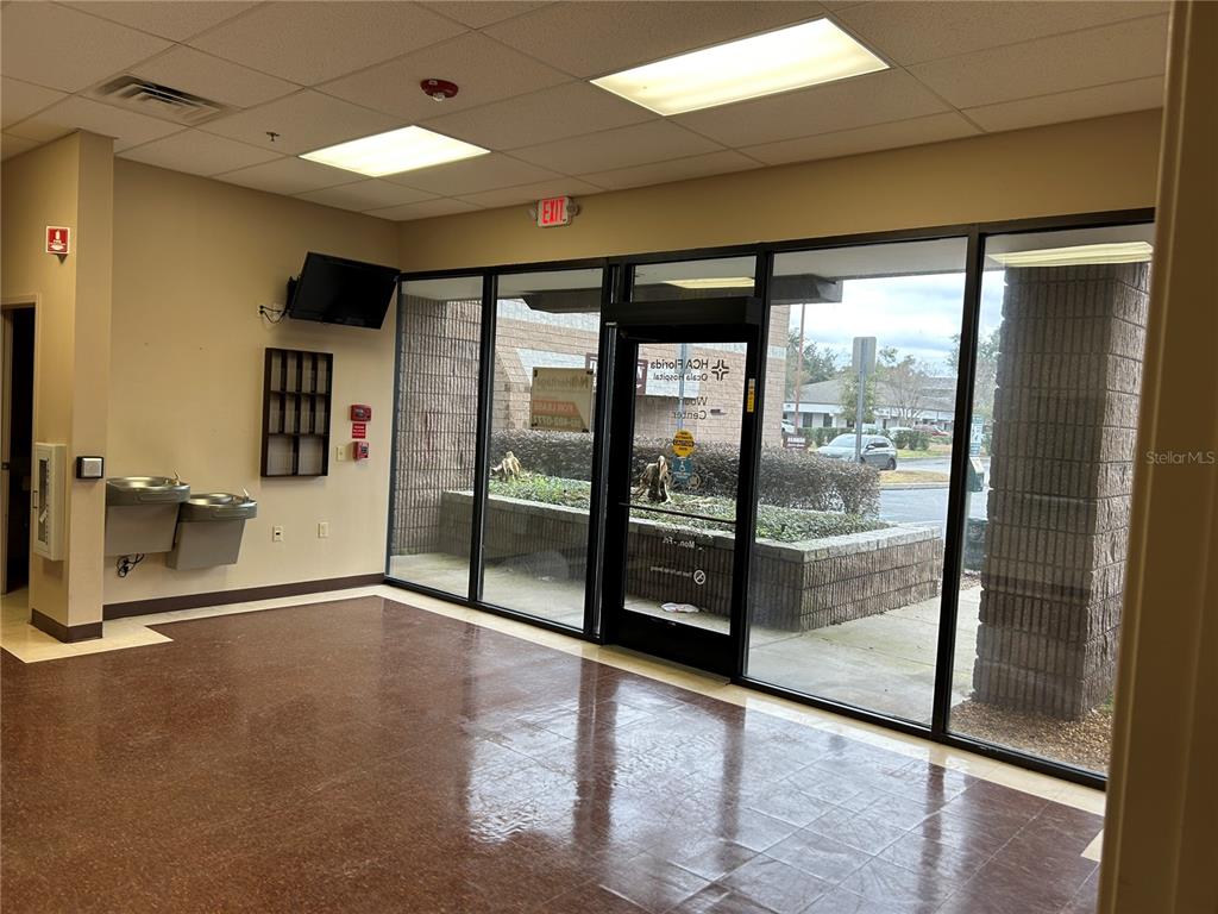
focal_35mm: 26
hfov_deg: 67.3
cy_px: 457
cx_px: 609
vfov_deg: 53.1
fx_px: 915
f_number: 1.5
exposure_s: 1/120
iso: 64
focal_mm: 5.7
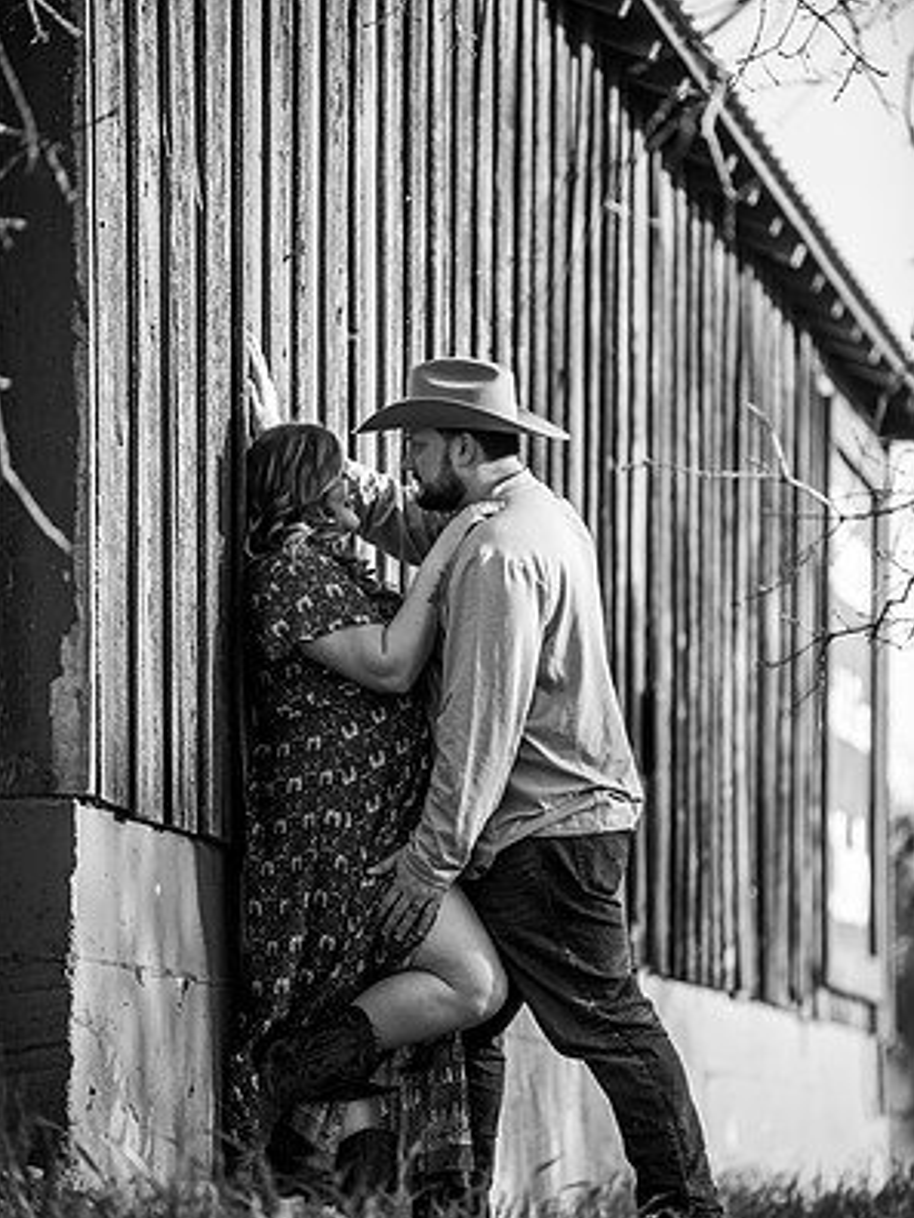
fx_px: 6161
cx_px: 459
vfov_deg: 11.3
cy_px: 655
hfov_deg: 8.5
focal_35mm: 175
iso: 50
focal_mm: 160
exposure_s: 1/250
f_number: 2.8
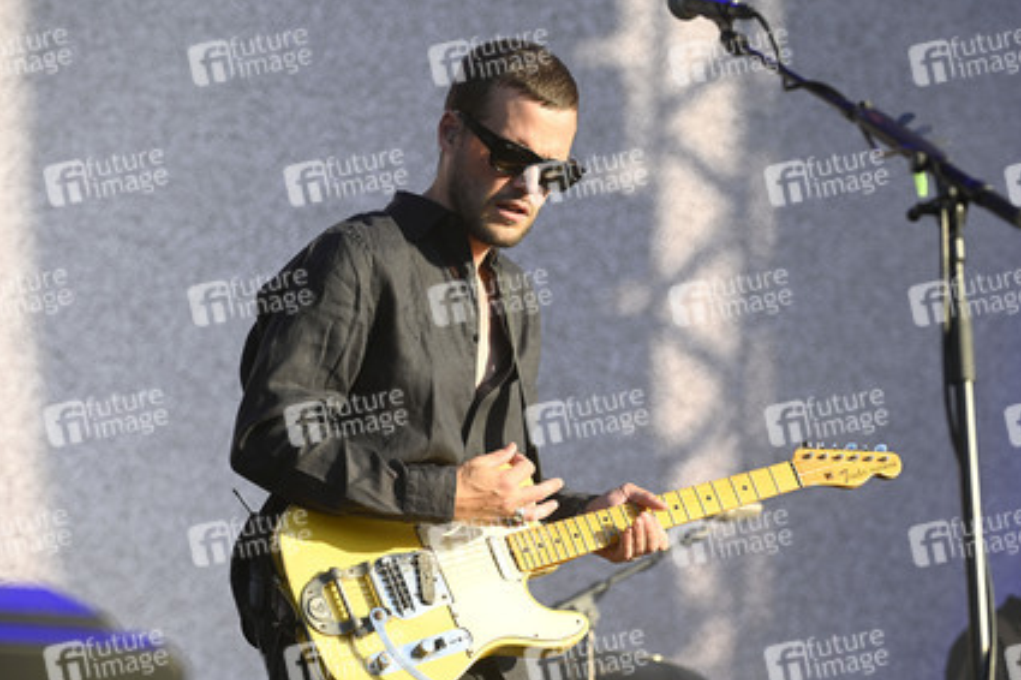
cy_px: 358
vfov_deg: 9.9
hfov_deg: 14.9
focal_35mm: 138
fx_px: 3912
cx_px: 523
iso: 200
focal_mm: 130
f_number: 5
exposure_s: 1/500
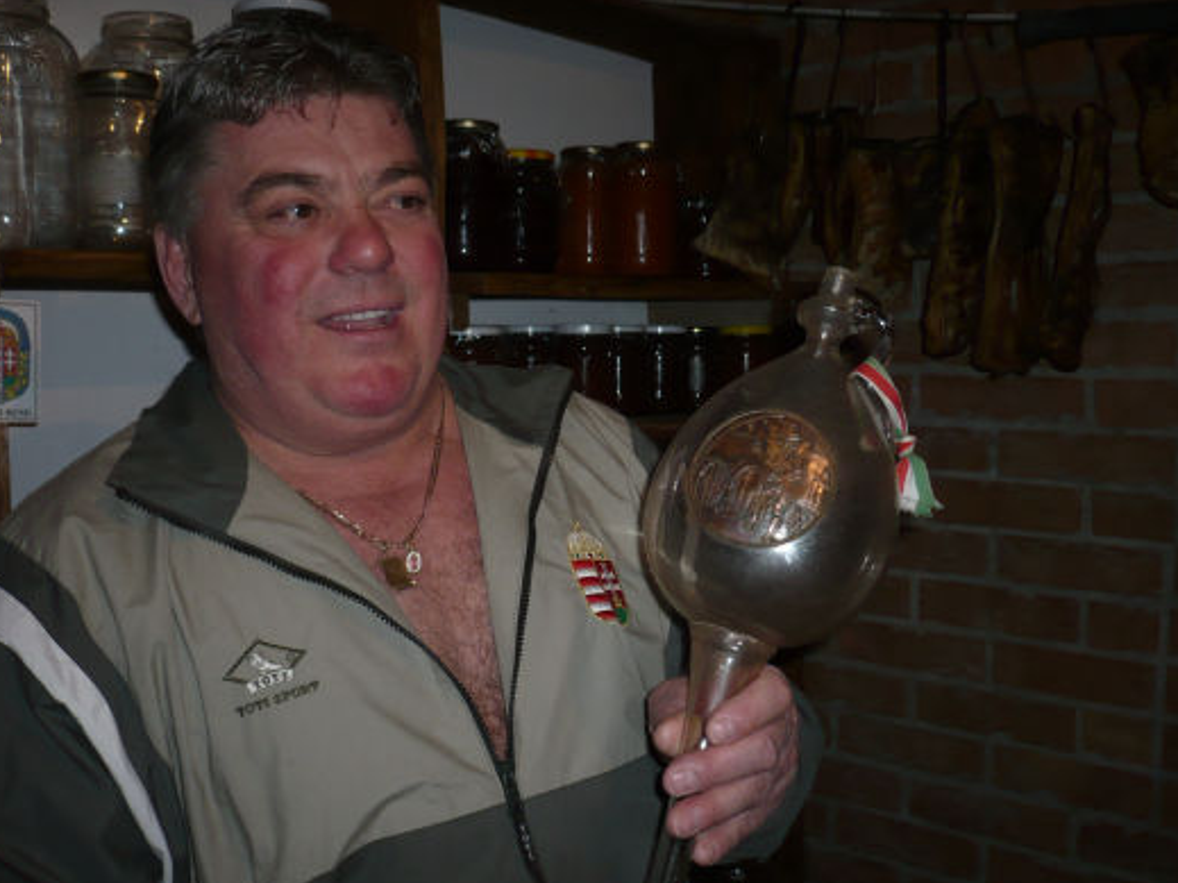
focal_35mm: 38
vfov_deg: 37.7
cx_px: 571
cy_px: 434
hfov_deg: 49.0
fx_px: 1293
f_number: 2.8
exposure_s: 1/30
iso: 100
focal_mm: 5.8
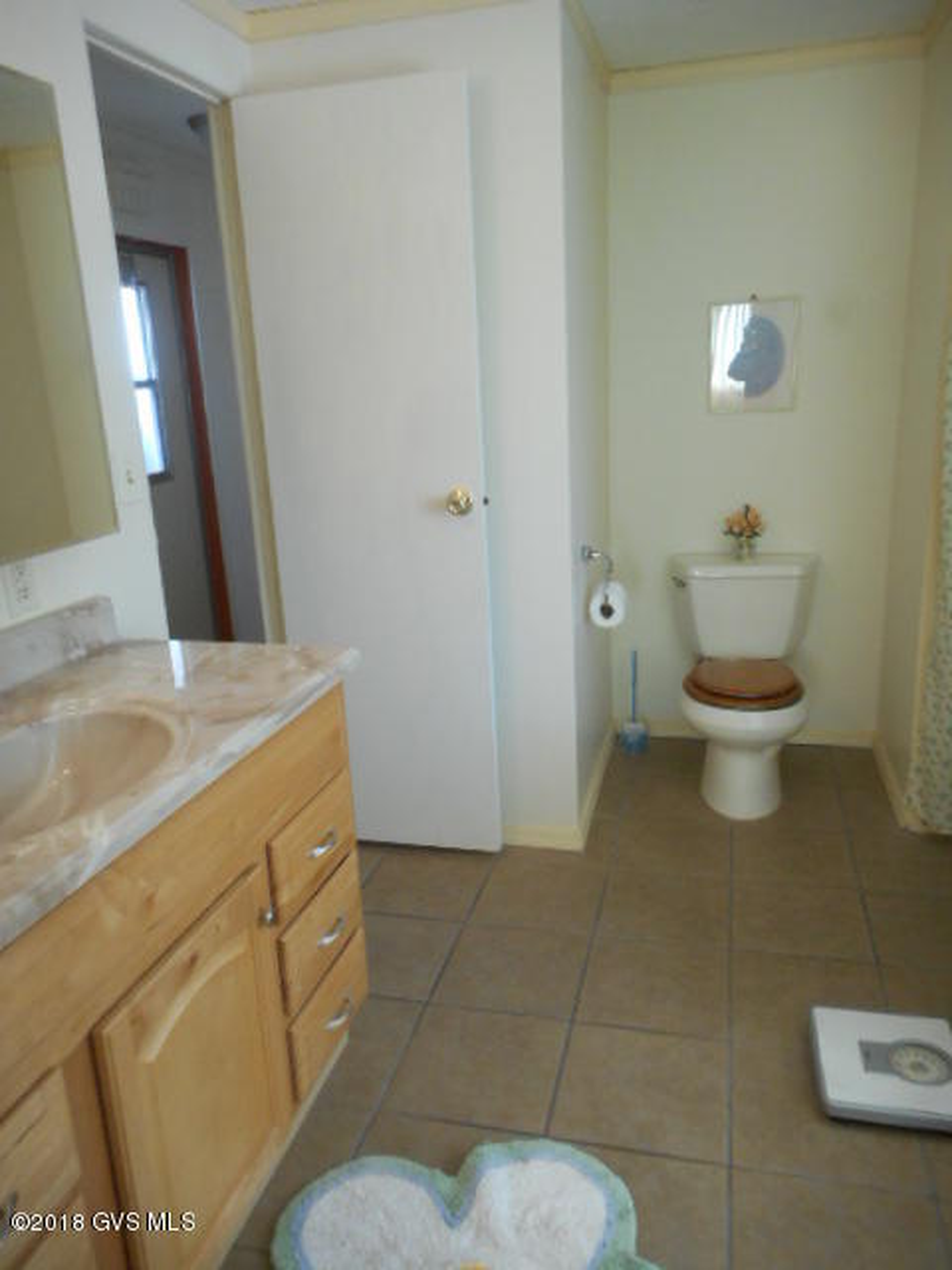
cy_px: 635
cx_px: 476
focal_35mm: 25
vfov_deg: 69.4
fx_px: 917
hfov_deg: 54.9
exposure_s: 1/30
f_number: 3.7
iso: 320
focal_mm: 4.5
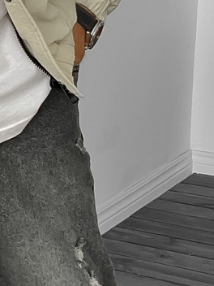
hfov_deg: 11.0
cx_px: -60
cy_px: 112
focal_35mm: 132
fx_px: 1088
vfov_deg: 14.9
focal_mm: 3
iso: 64
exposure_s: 1/80
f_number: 1.8
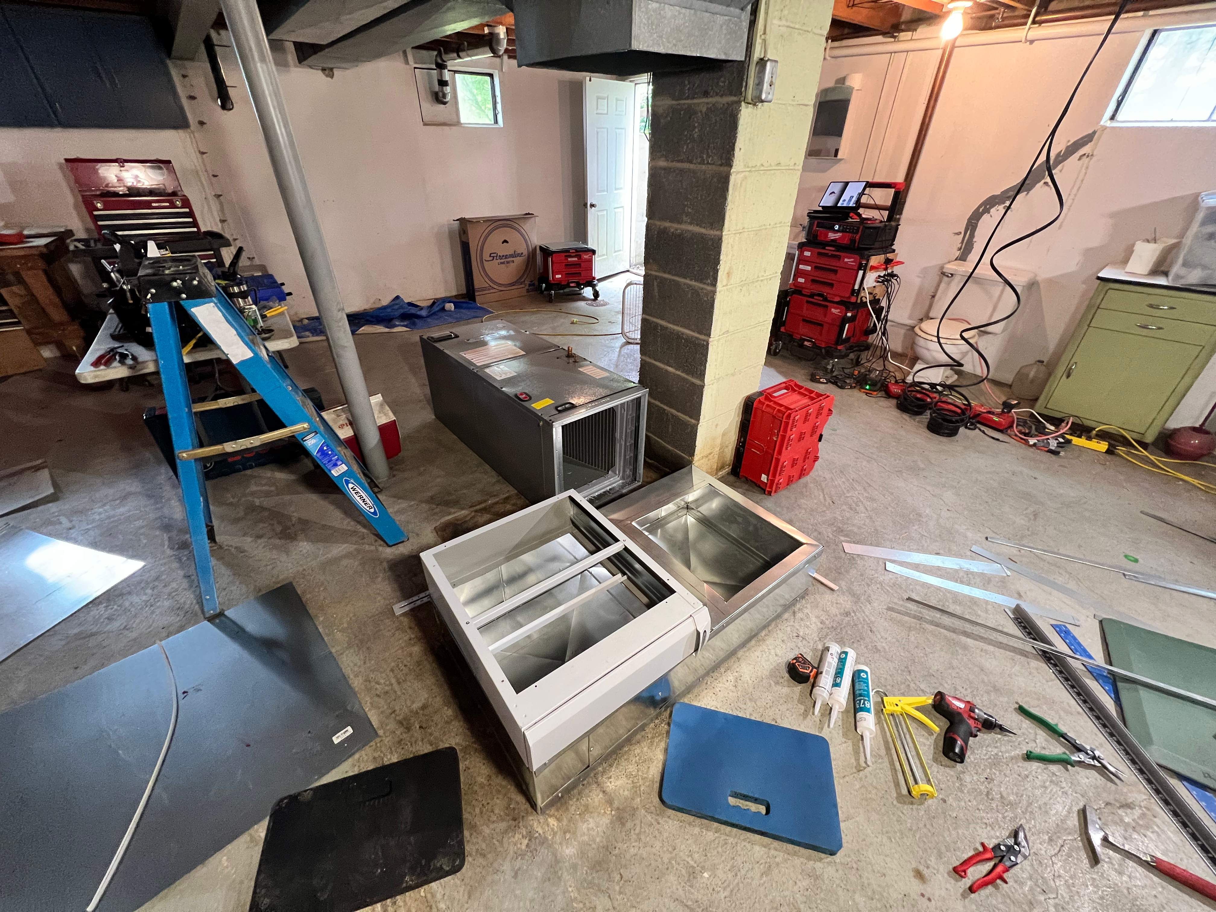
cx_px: 608
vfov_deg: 89.9
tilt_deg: -33.5
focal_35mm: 13
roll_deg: -1.0
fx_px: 457
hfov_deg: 106.2
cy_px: 456
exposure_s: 1/45
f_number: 1.8
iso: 320
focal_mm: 1.57
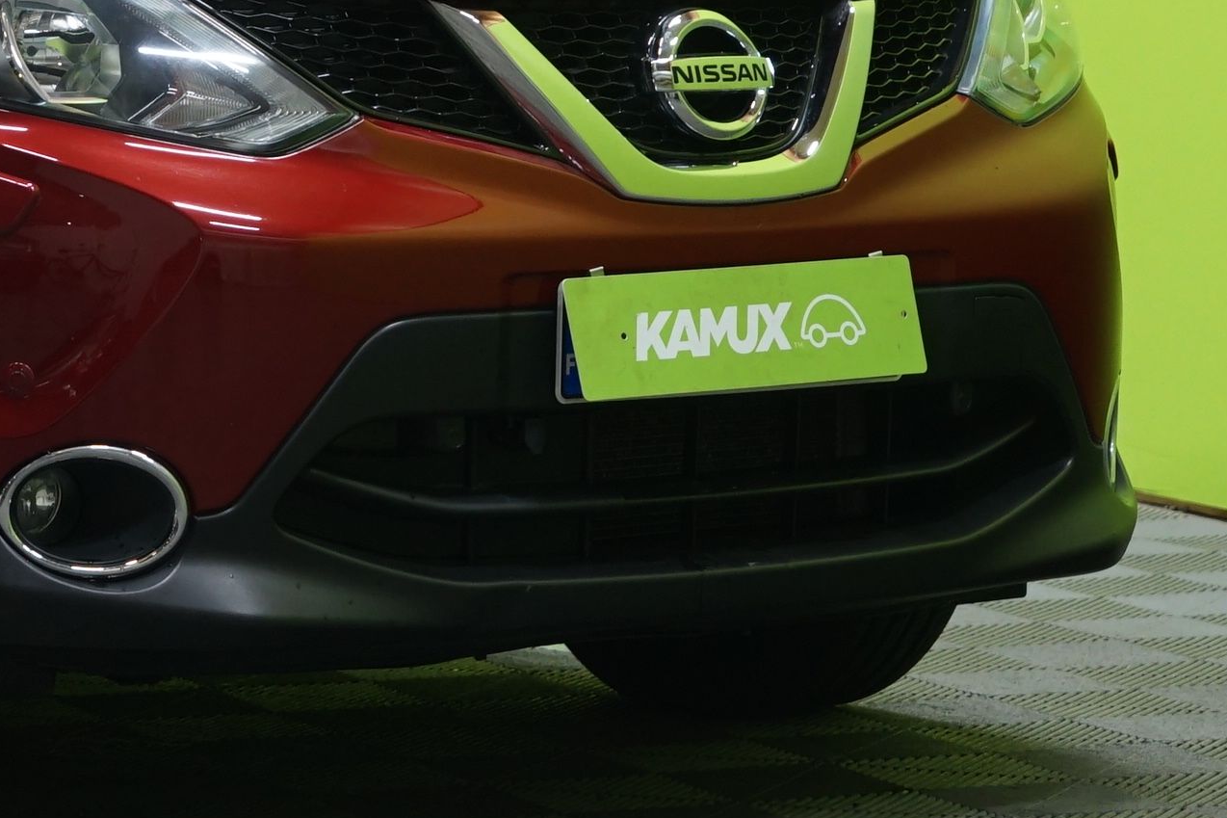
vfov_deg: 7.9
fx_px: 5895
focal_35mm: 173
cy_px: -78
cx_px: -207
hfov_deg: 11.7
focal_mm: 56
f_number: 5.6
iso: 800
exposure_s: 1/20
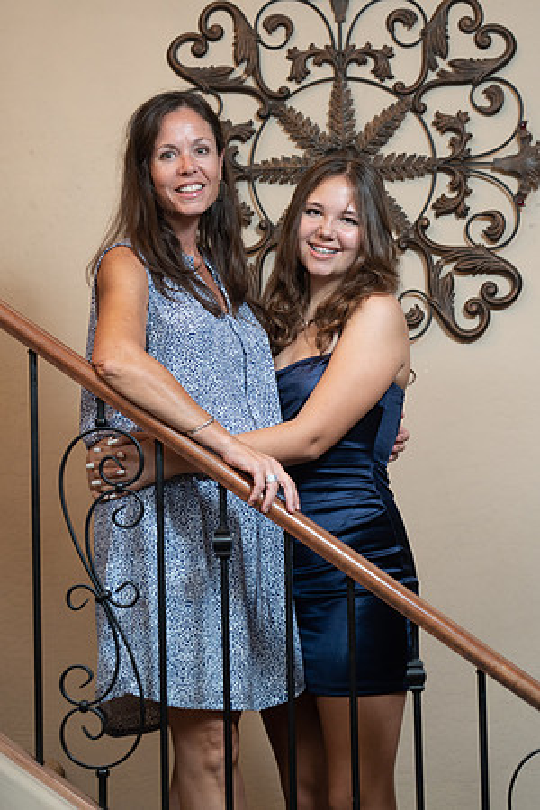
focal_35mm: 105
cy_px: 405
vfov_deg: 19.5
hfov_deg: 13.0
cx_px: 270
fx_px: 2362
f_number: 4
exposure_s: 1/50
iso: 1600
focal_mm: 105
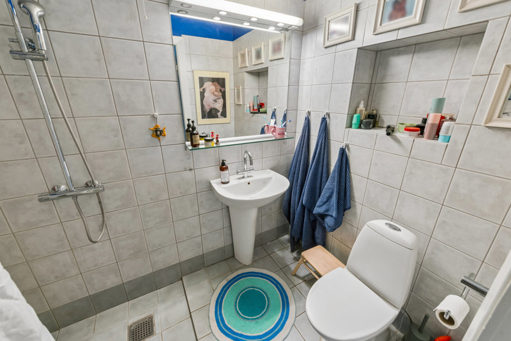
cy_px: 170
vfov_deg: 81.2
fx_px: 199
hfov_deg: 104.3
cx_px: 256
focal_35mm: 14
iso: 250
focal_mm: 14
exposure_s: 1/2
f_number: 10
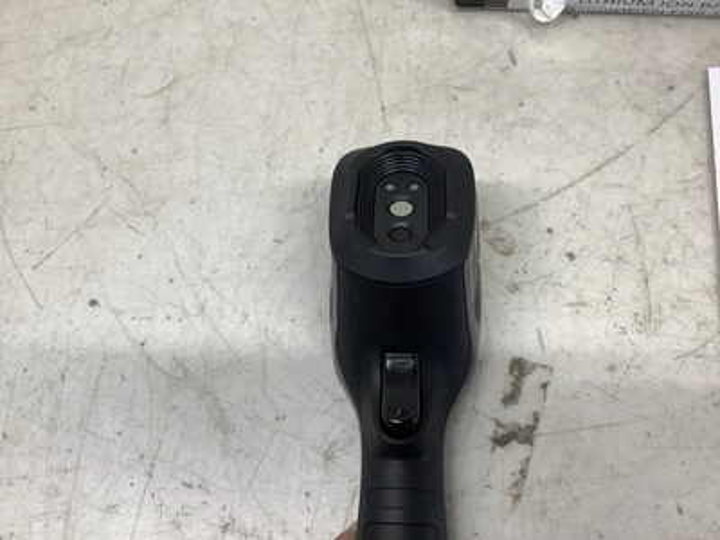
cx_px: 360
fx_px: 645
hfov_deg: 58.4
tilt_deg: -68.1
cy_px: 270
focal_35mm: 31
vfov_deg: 45.4
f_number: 2.4
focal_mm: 3.3
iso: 64
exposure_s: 1/120
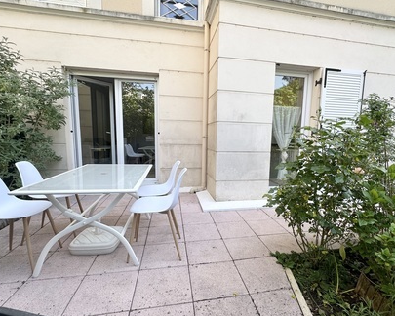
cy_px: 164
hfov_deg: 86.2
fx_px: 210
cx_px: 214
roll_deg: -1.6
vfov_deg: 73.8
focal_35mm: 18
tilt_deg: -6.7
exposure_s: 1/409
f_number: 2.2
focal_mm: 2.22
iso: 40
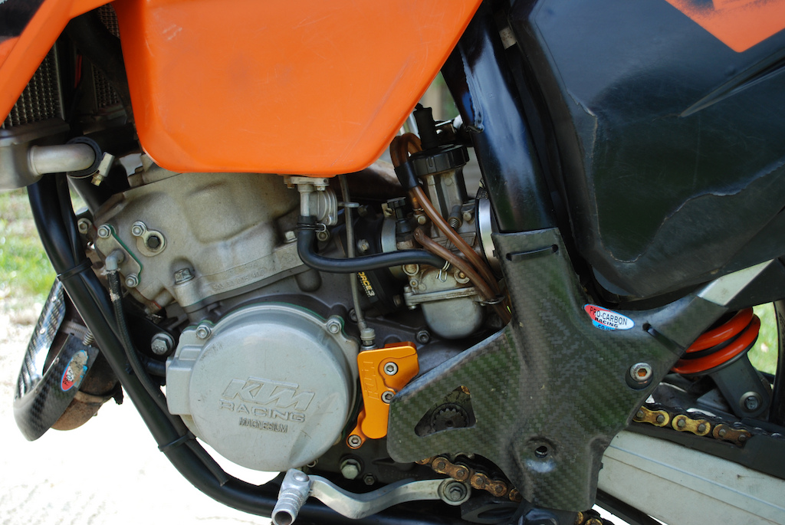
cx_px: 392
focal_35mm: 39
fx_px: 851
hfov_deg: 49.5
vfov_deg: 34.3
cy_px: 262
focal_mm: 26
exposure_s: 1/320
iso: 200
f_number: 4.5
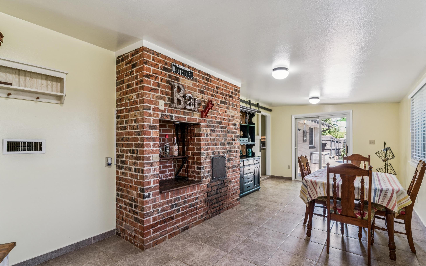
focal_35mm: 17
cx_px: 217
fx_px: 197
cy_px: 142
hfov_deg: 94.5
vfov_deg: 68.1
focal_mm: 15.9
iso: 400
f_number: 13
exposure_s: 1/5
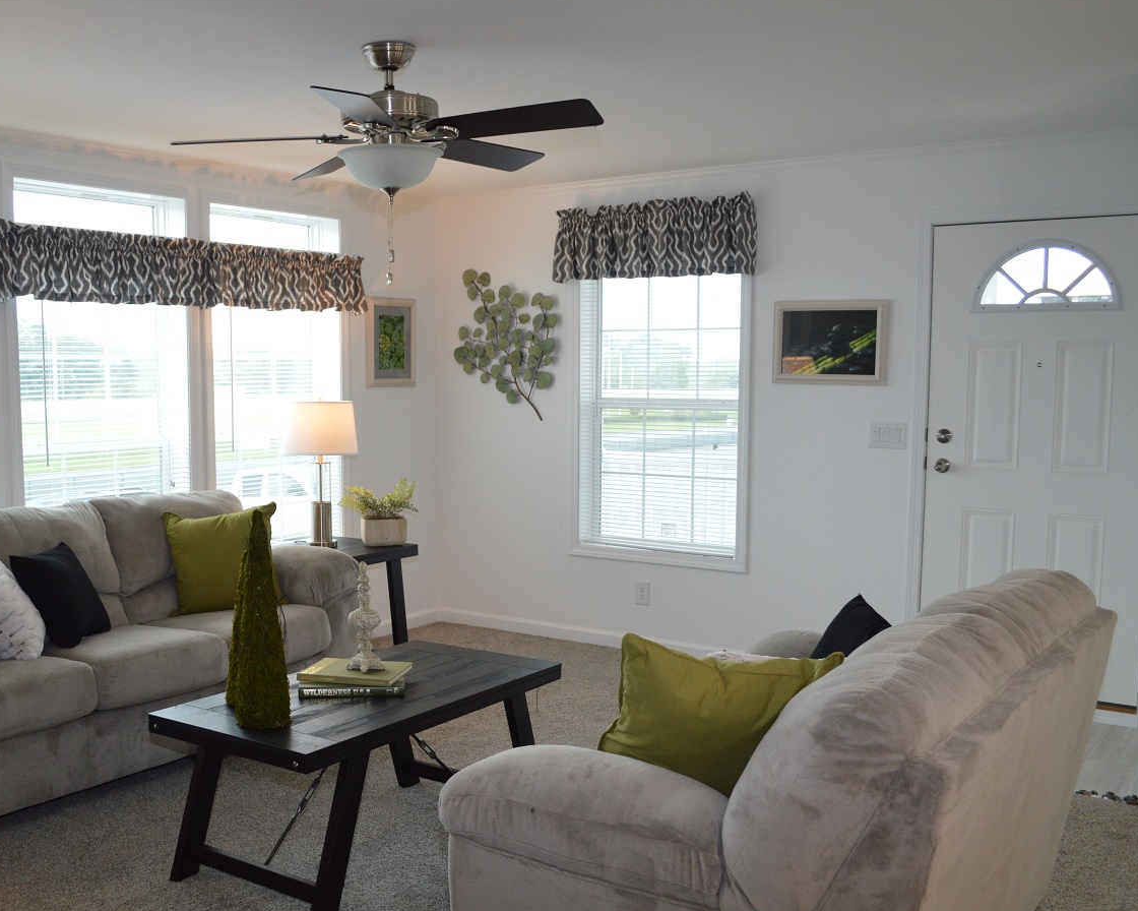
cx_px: 410
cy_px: 501
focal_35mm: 34
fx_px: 1145
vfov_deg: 43.3
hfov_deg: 52.1
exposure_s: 1/60
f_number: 3.5
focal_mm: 18
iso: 900
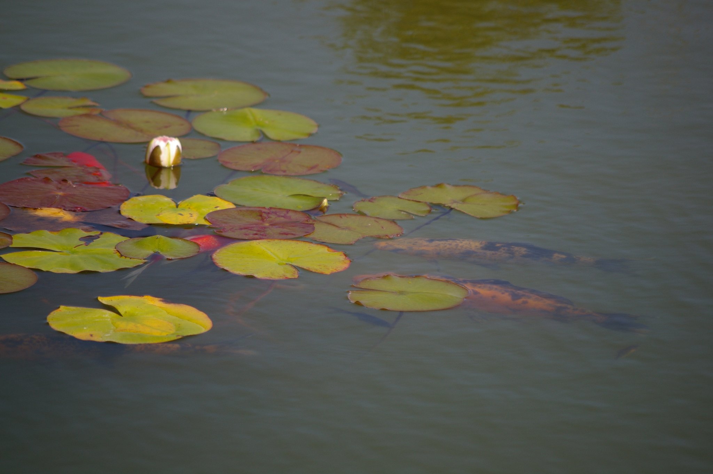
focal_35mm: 270
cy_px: 237
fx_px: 5343
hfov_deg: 7.6
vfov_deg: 5.1
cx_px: 356
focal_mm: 180
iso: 200
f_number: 5.6
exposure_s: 1/350
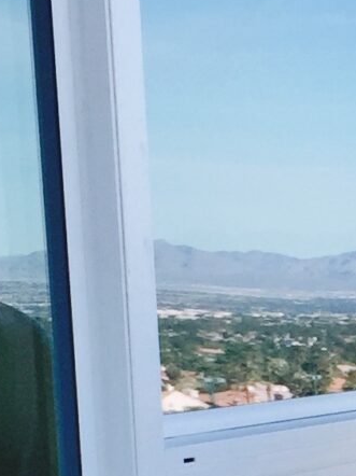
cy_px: 759
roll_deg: +1.1
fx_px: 2306
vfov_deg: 11.2
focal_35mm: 168
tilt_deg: -10.9
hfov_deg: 8.4
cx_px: 673
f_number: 2.2
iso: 32
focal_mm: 4.15
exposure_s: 1/964
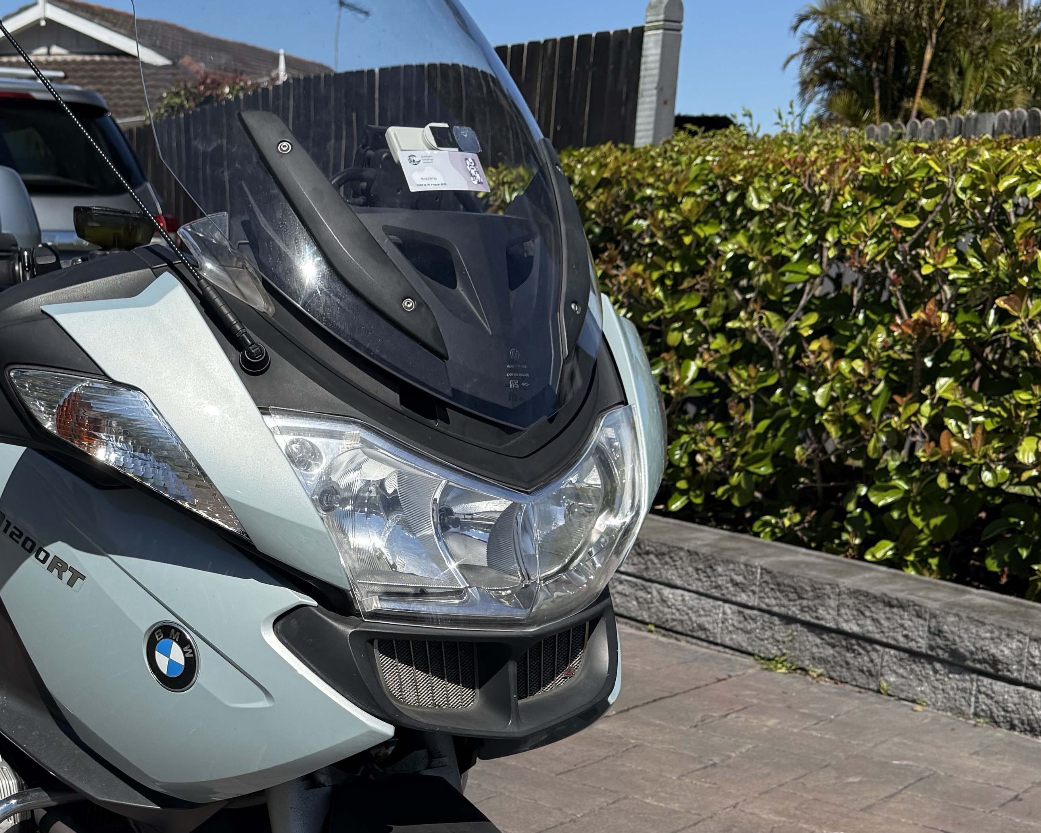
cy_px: 681
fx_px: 1571
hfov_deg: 35.7
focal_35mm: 51
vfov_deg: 29.0
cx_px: 241
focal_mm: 6.76
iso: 125
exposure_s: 1/7353
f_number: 1.78
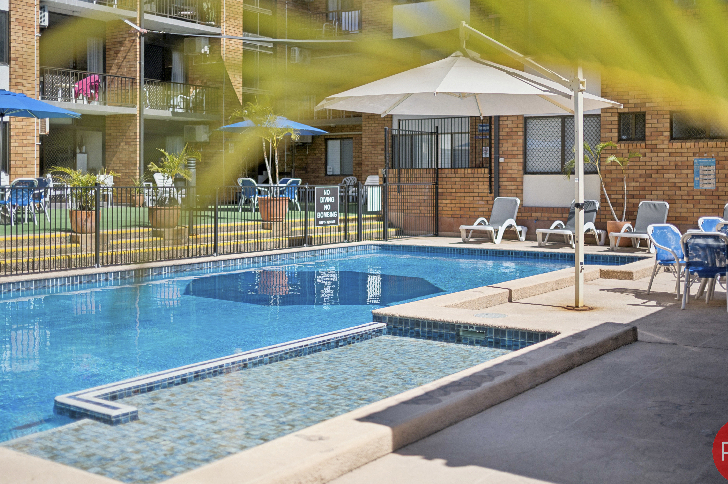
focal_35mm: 42
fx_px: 849
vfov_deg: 31.8
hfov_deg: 46.4
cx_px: 374
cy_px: 218
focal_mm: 35
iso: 200
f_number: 1.4
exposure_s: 1/6400
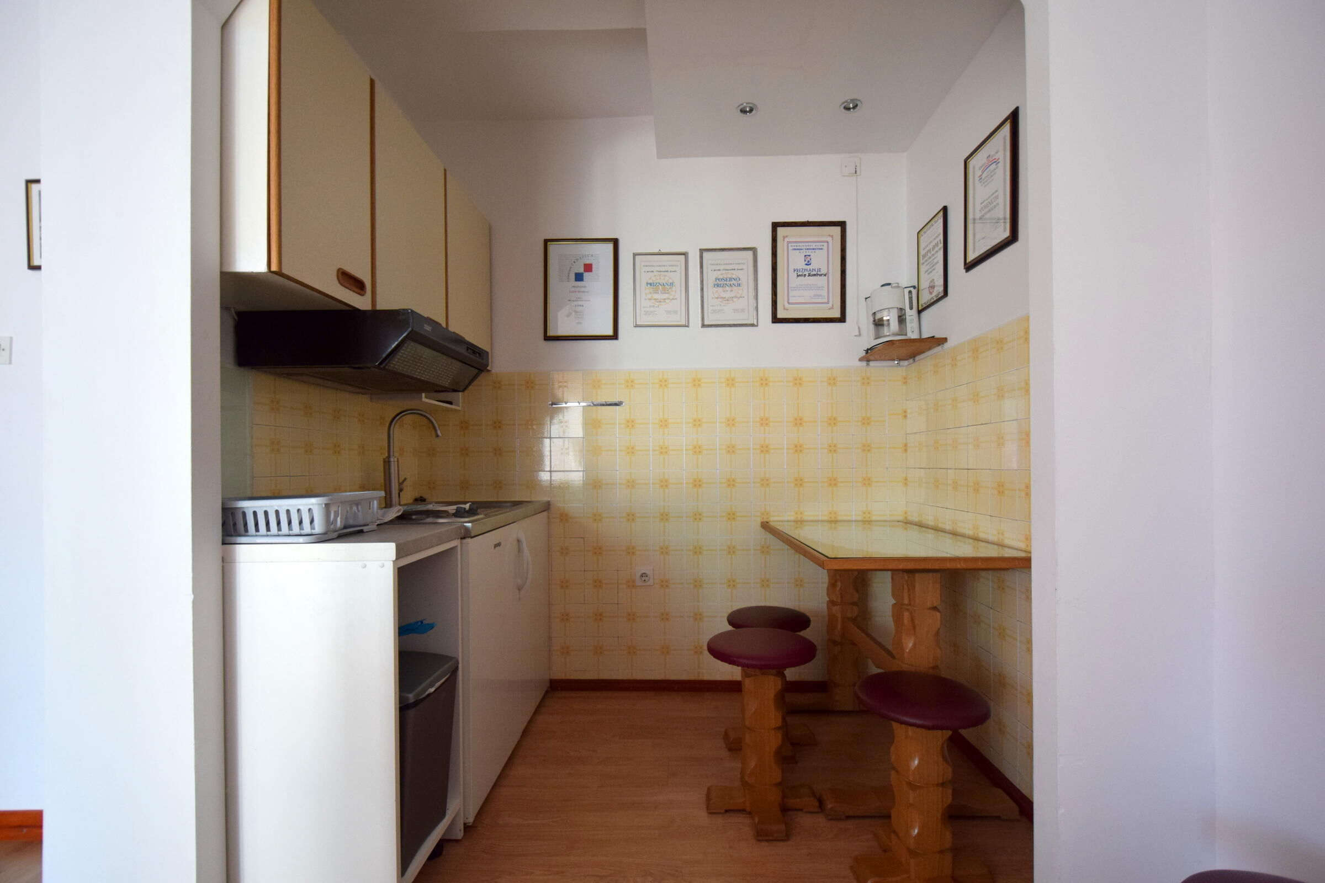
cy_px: 442
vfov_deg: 77.3
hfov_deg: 100.4
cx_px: 662
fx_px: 552
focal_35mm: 15
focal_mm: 10
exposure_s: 1/80
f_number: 3.5
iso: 800
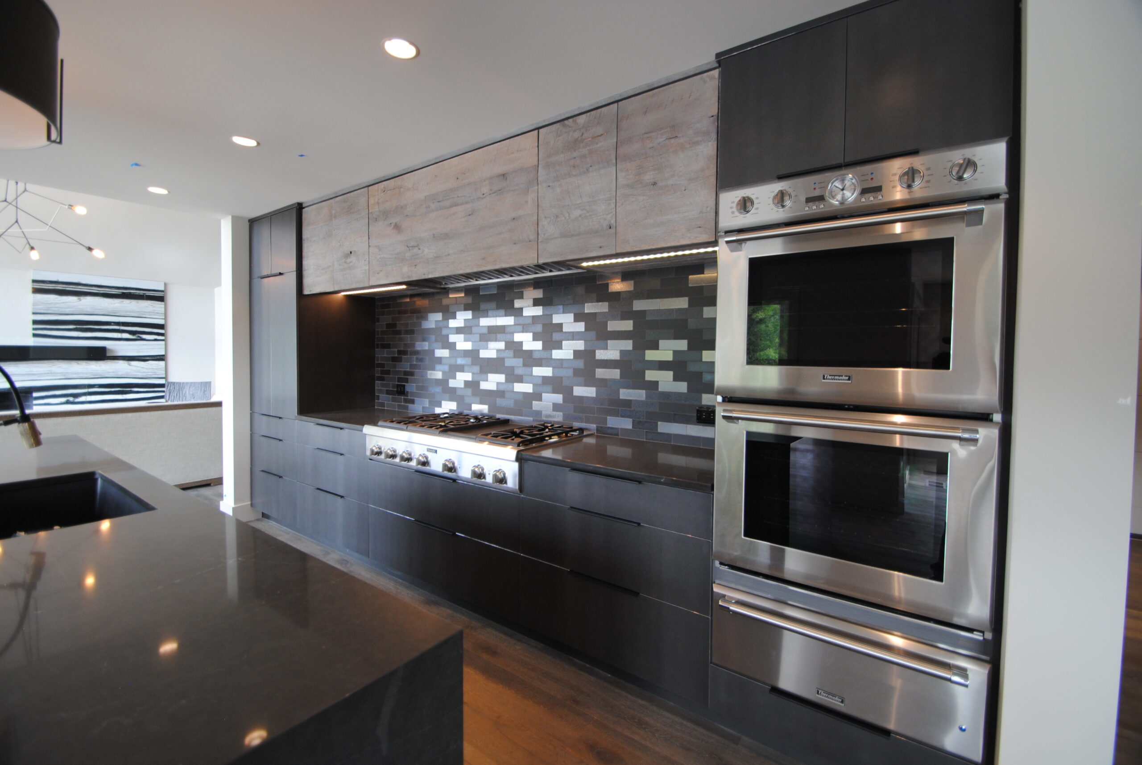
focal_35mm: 15
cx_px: 571
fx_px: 476
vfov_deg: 77.5
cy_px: 382
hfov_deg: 100.3
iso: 220
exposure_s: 1/30
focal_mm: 10
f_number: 3.5
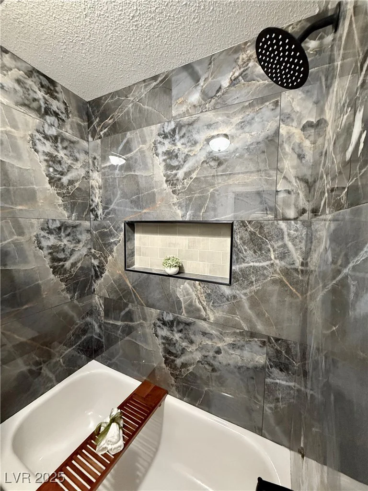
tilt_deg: -4.6
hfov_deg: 85.7
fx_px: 198
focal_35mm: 14
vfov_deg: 102.1
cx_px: 184
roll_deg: -1.0
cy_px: 246
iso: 800
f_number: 2.2
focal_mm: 2.22
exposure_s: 1/60
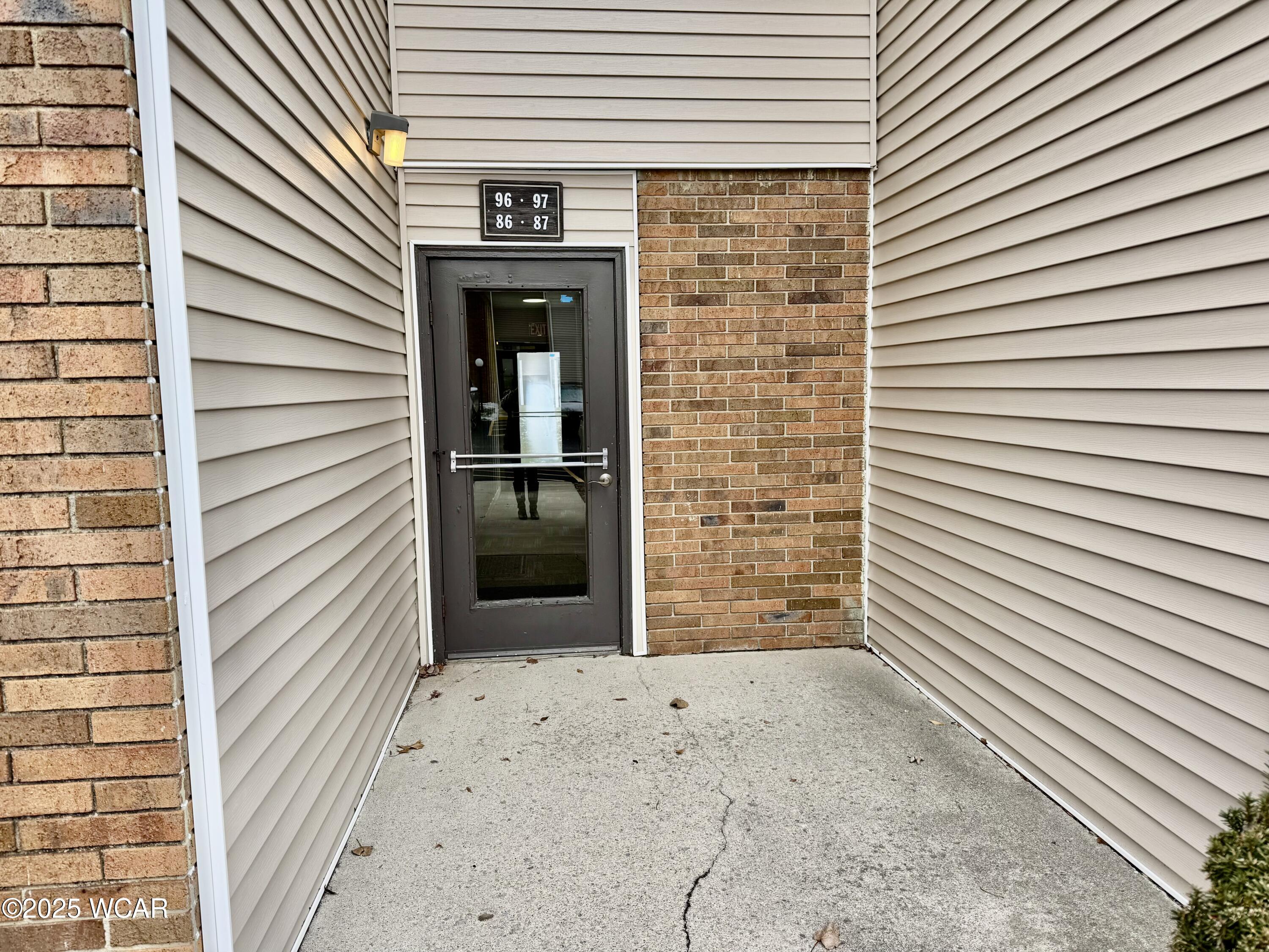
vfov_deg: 56.8
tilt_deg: -6.4
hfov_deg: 71.6
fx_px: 880
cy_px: 476
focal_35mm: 24
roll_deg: +1.3
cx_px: 634
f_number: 1.78
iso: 80
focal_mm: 6.76
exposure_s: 1/491
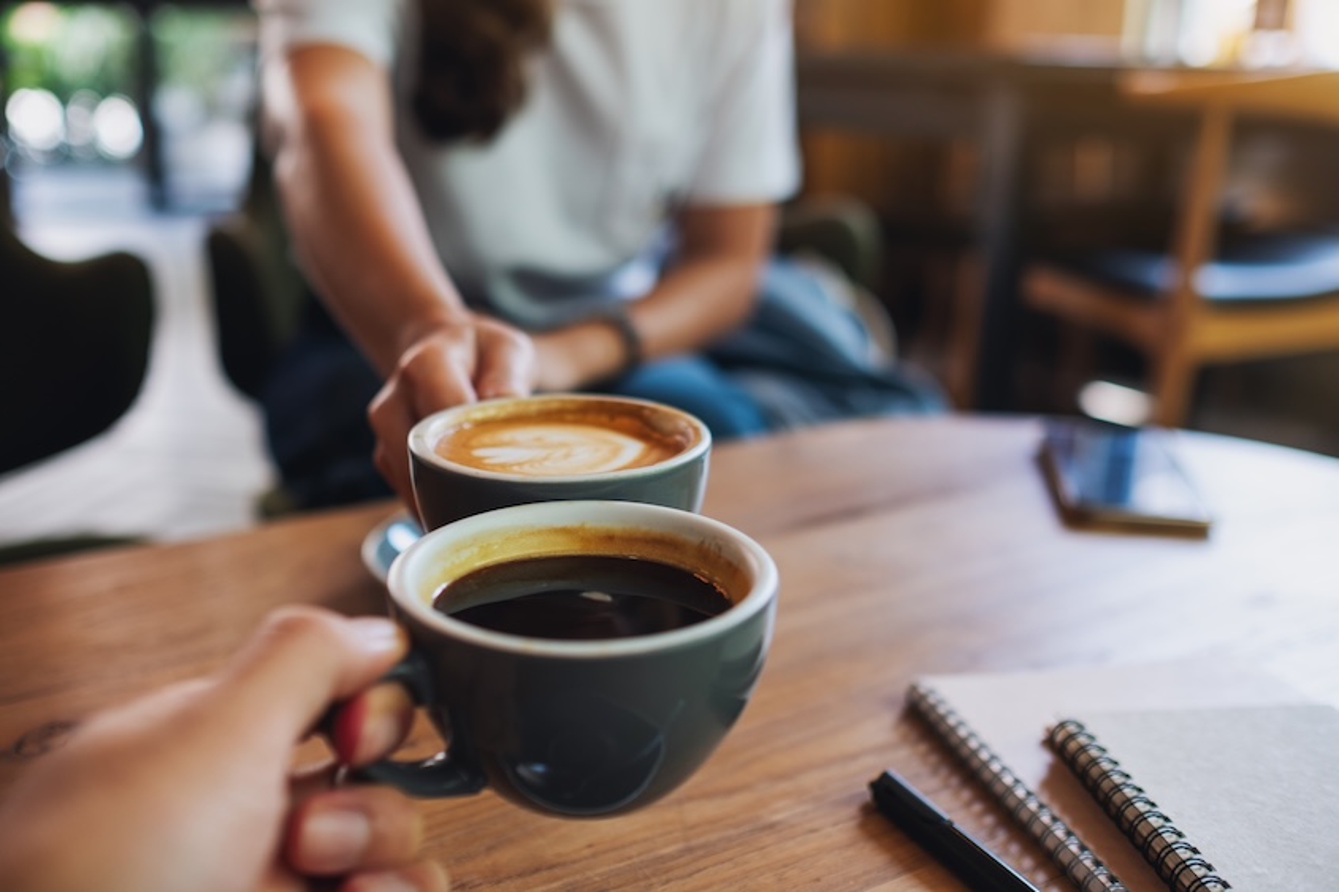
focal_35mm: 35
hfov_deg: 54.4
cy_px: 446
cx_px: 670
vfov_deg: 37.8
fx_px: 1301
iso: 200
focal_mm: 23
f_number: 2
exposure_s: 1/40
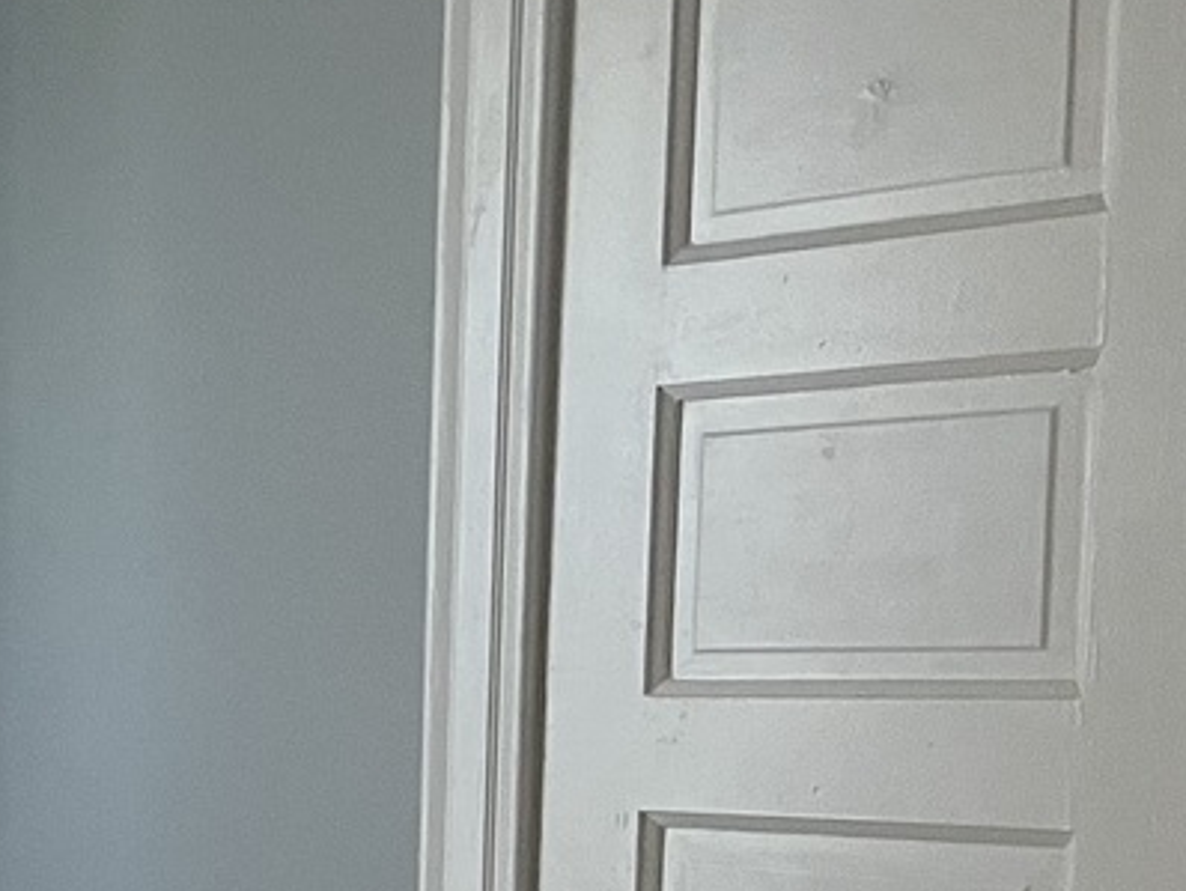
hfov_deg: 17.5
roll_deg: +2.8
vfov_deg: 15.2
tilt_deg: -8.5
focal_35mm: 94
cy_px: 1088
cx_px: -858
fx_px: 3223
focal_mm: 5.1
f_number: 1.6
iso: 200
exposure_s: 1/60
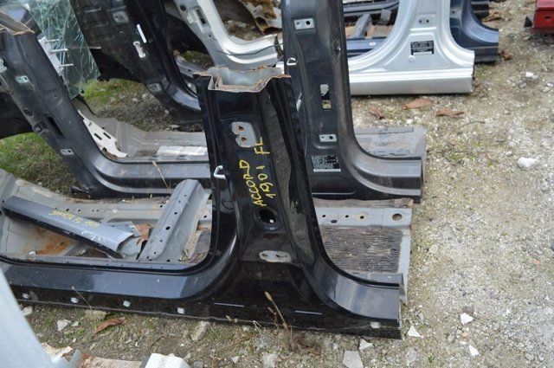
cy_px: 184
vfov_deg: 38.3
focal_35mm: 34
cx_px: 277
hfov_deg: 55.2
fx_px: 530
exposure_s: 1/125
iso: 320
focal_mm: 23
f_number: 5.6
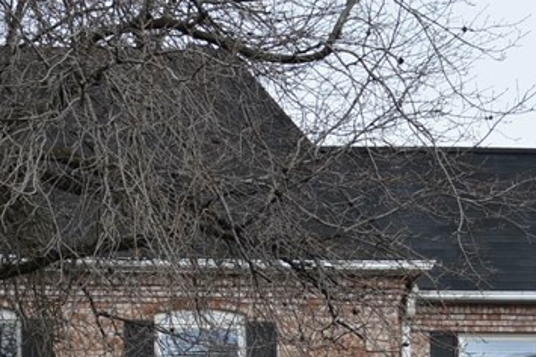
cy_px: 404
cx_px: -37
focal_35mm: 147
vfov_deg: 9.2
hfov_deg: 13.7
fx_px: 2187
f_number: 6.3
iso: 100
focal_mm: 32
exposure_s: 1/160
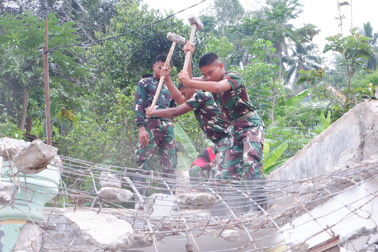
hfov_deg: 29.7
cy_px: 126
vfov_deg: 20.0
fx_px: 714
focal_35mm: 68
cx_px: 189
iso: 1000
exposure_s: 1/140
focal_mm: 45
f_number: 5.6
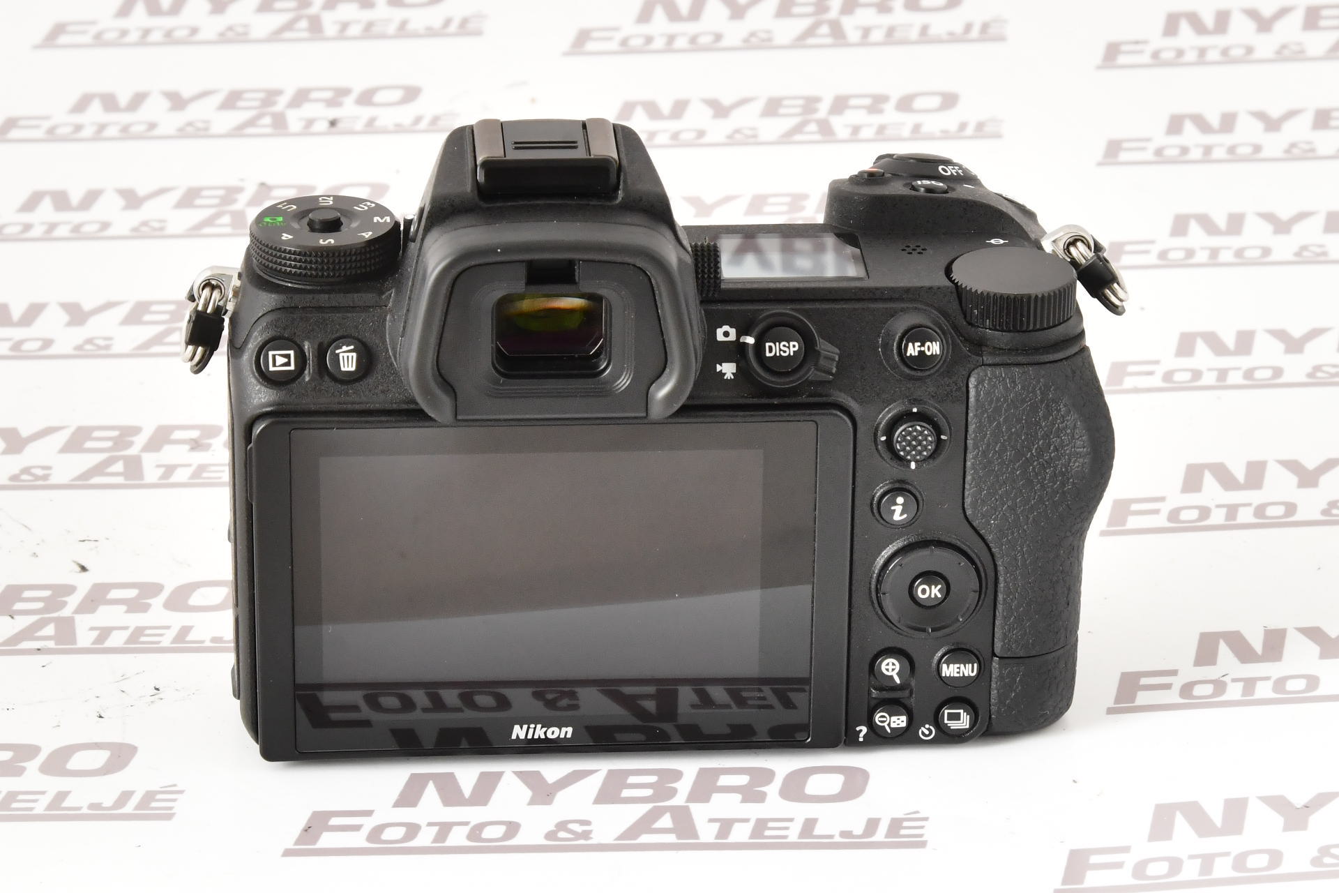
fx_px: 2417
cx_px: 670
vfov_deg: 20.9
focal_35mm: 65
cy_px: 446
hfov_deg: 31.0
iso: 1600
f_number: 13
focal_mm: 65
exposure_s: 1/160
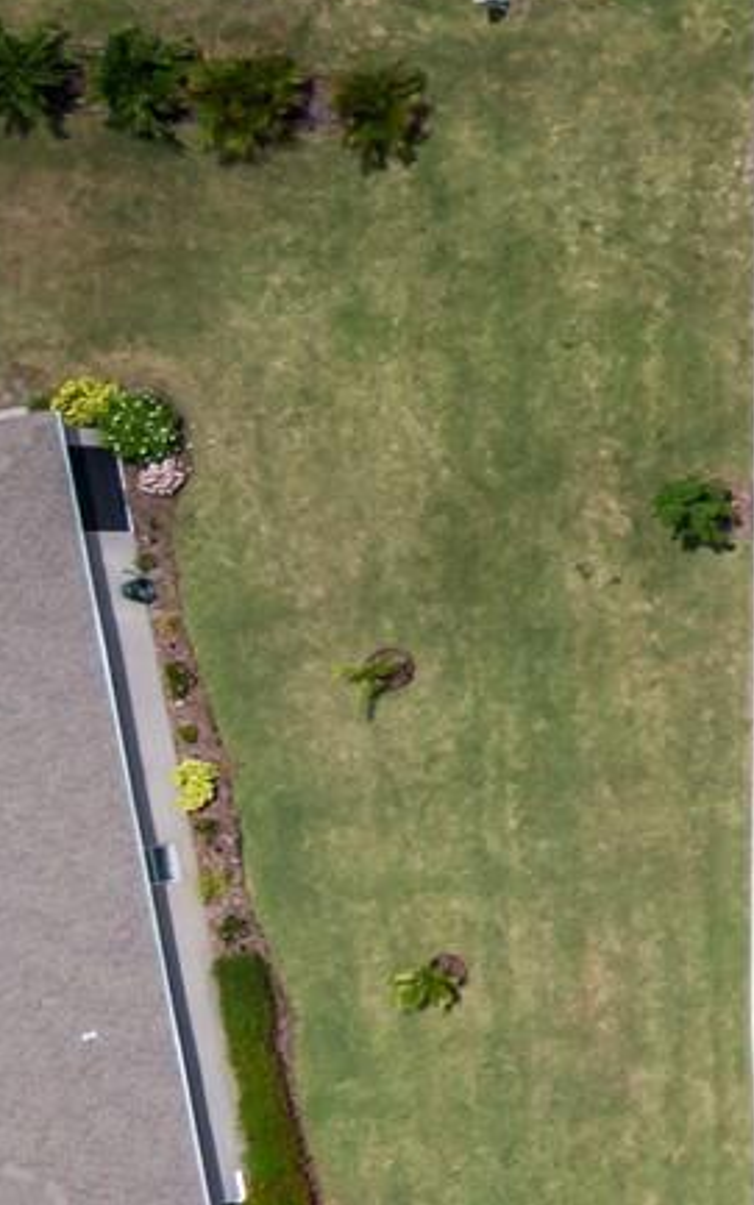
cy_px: 516
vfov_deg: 22.1
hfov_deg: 11.0
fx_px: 3087
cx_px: 1978
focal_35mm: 94
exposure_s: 1/2500
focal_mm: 4.39
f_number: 2.8
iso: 100
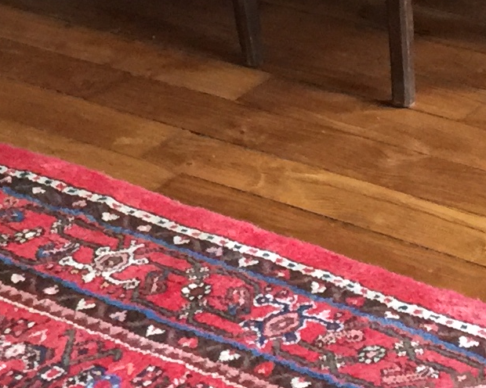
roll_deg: +6.8
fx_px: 2143
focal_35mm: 149
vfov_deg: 9.5
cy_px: -442
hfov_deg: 12.9
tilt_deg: -9.1
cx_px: 241
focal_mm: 4.15
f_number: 2.2
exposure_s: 1/17
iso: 125
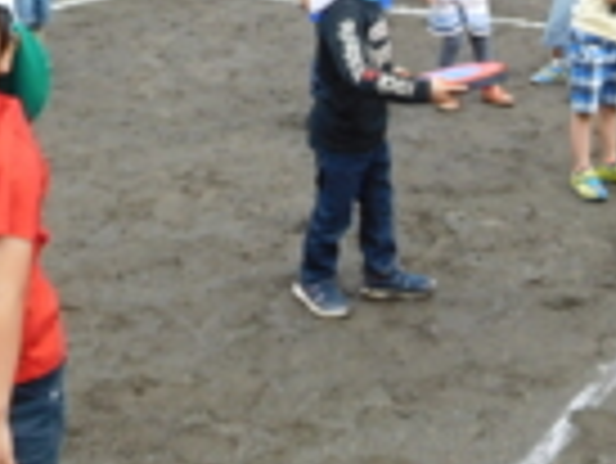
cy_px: 14
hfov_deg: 26.1
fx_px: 1300
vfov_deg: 19.7
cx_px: 508
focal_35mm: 73
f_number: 3.4
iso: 125
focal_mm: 4.5
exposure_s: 1/250
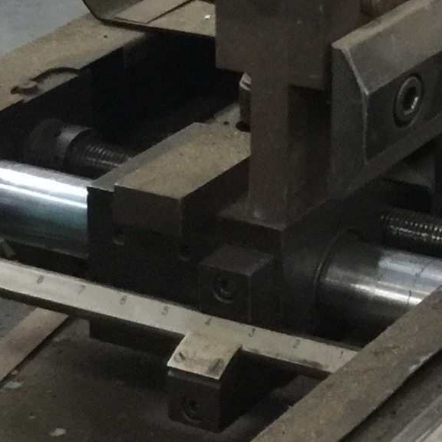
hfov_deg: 11.1
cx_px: 867
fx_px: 2080
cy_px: -369
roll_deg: -3.9
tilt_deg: -11.4
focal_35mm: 144
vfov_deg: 11.2
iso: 125
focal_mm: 4.15
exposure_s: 1/15
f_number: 2.2
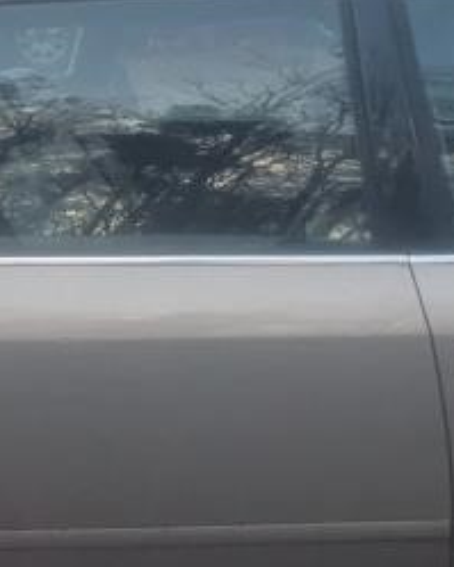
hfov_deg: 18.1
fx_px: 1344
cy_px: 355
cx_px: 556
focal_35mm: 80
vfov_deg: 23.8
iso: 50
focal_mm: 2.35
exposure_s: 1/544
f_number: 2.2
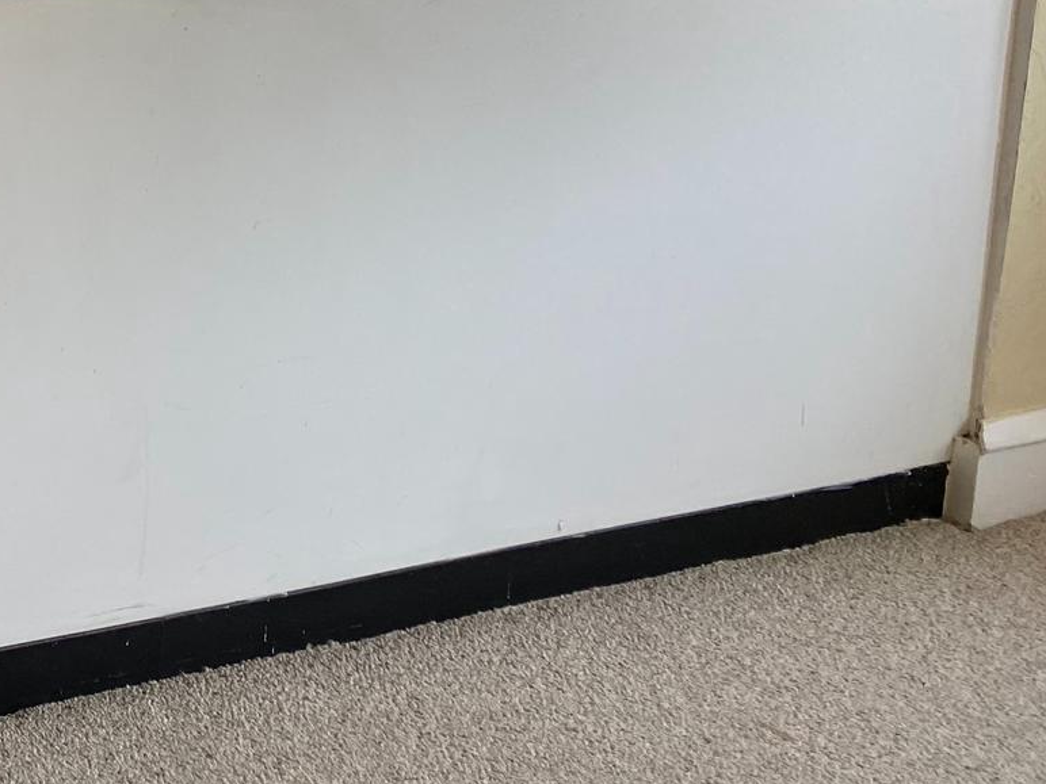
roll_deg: -0.8
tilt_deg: -9.5
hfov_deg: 24.5
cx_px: -318
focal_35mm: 69
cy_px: -121
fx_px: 2085
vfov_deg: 20.2
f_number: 1.8
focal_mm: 4.25
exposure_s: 1/121
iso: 100
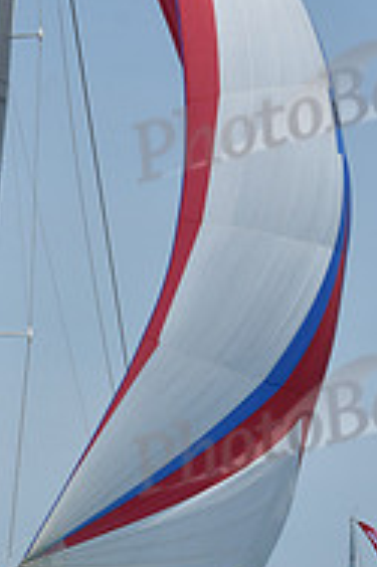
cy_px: 305
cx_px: -23
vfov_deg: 9.5
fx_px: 3399
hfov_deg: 6.3
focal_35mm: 216
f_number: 7.1
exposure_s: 1/1600
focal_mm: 70
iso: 250
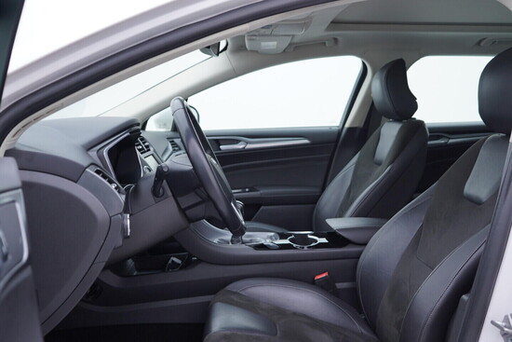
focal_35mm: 36
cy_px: 171
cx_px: 256
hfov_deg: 53.1
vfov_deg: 36.9
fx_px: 512
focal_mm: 24
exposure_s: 1/50
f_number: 3.2
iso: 125
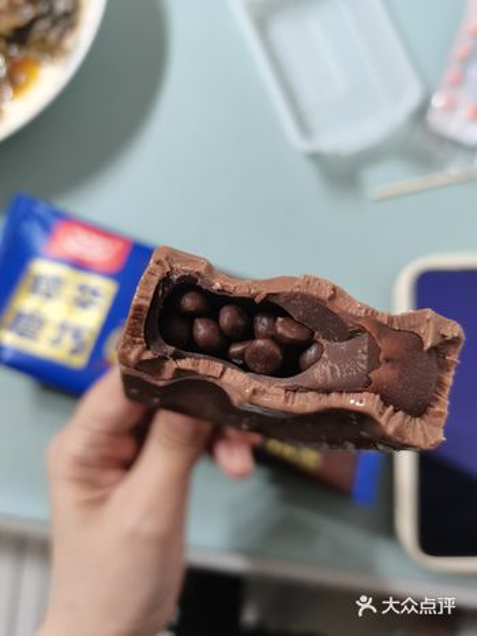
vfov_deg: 67.3
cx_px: 238
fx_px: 477
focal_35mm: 26
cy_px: 318
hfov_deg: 53.1
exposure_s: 1/50
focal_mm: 5.58
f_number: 1.8
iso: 400
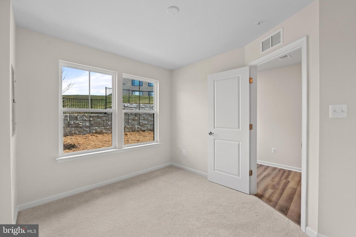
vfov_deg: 77.3
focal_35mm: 15
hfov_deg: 100.4
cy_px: 118
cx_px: 178
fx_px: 148
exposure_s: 1/2.5
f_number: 9
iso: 100
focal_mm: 10
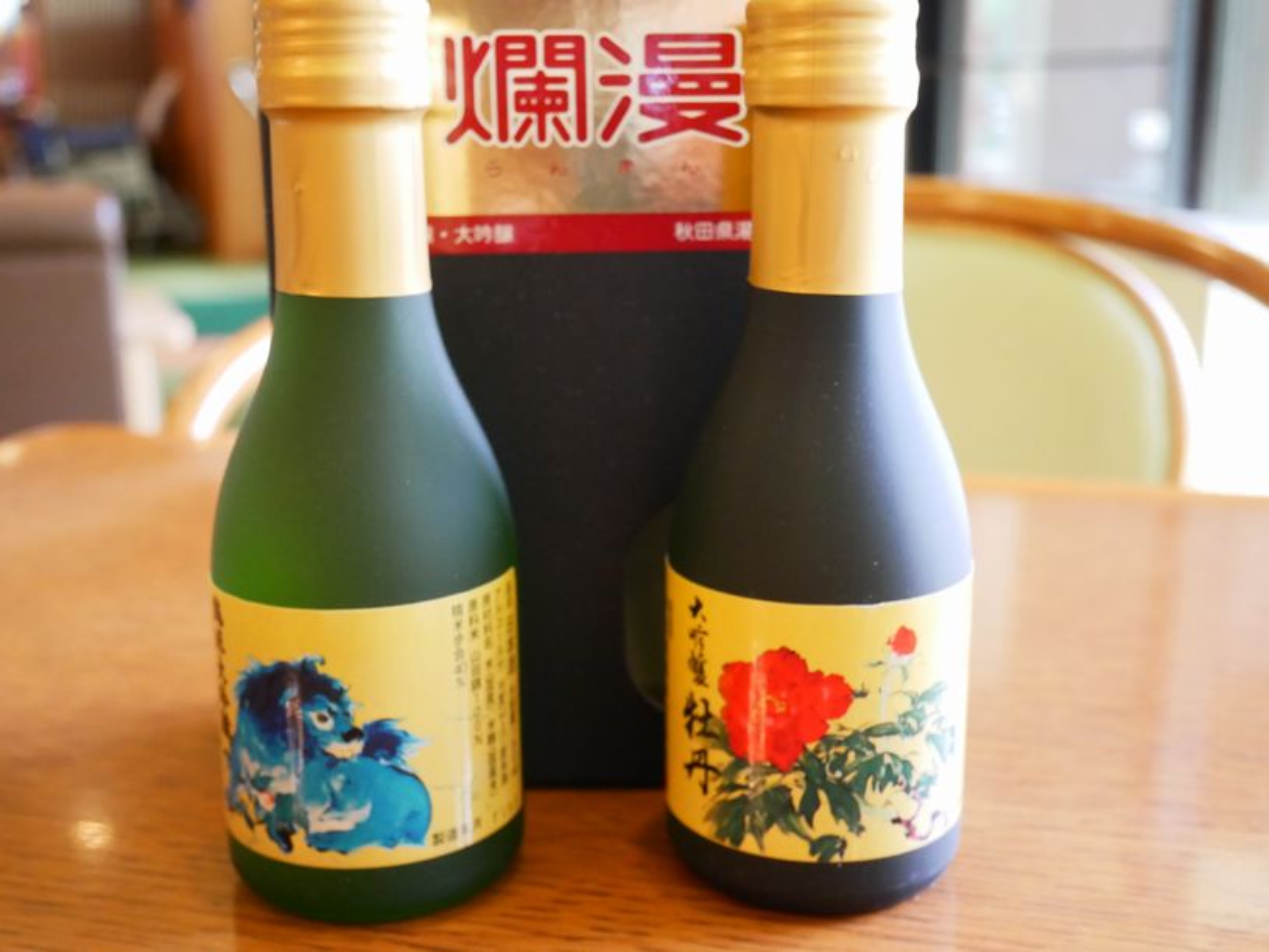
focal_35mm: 40
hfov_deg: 46.8
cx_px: 634
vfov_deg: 36.0
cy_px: 476
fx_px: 1467
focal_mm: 20
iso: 2500
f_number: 4.6
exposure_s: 1/60
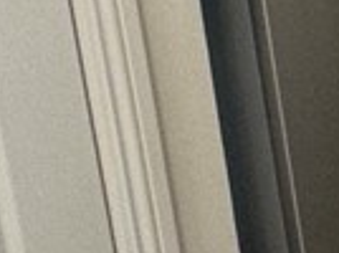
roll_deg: +1.0
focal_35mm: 107
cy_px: -291
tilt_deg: -9.0
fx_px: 1046
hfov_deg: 9.6
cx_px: 1184
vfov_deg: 11.9
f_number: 2.2
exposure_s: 1/99
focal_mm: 2.22
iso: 100
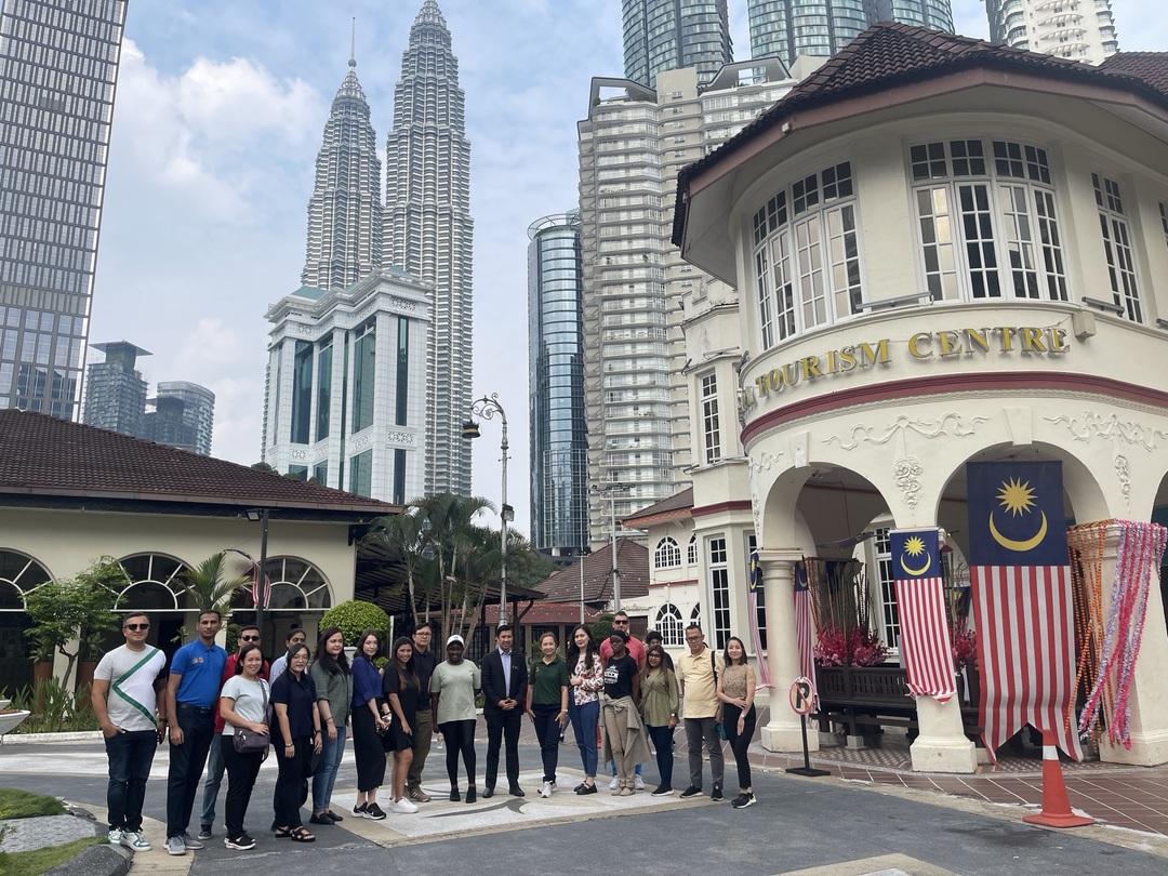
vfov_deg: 53.1
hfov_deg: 67.3
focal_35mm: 26
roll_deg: +1.4
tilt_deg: +12.5
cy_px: 438
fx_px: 877
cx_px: 584
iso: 32
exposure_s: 1/1912
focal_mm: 5.1
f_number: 1.6
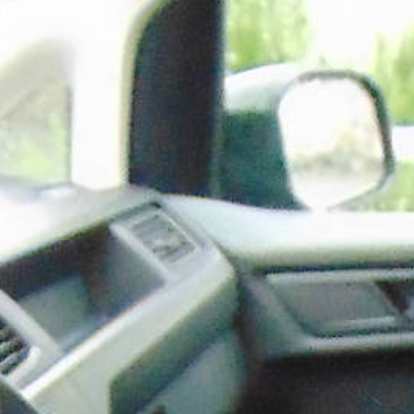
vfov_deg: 11.4
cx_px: 519
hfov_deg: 12.7
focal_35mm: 134
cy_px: 906
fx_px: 1813
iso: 800
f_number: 3
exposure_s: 1/40
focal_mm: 4.5
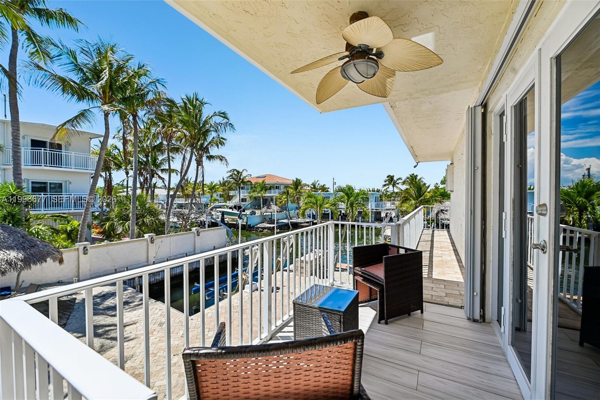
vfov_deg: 81.2
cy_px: 200
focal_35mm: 14
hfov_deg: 104.3
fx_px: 233
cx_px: 300
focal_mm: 14
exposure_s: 1/640
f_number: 6.3
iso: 100
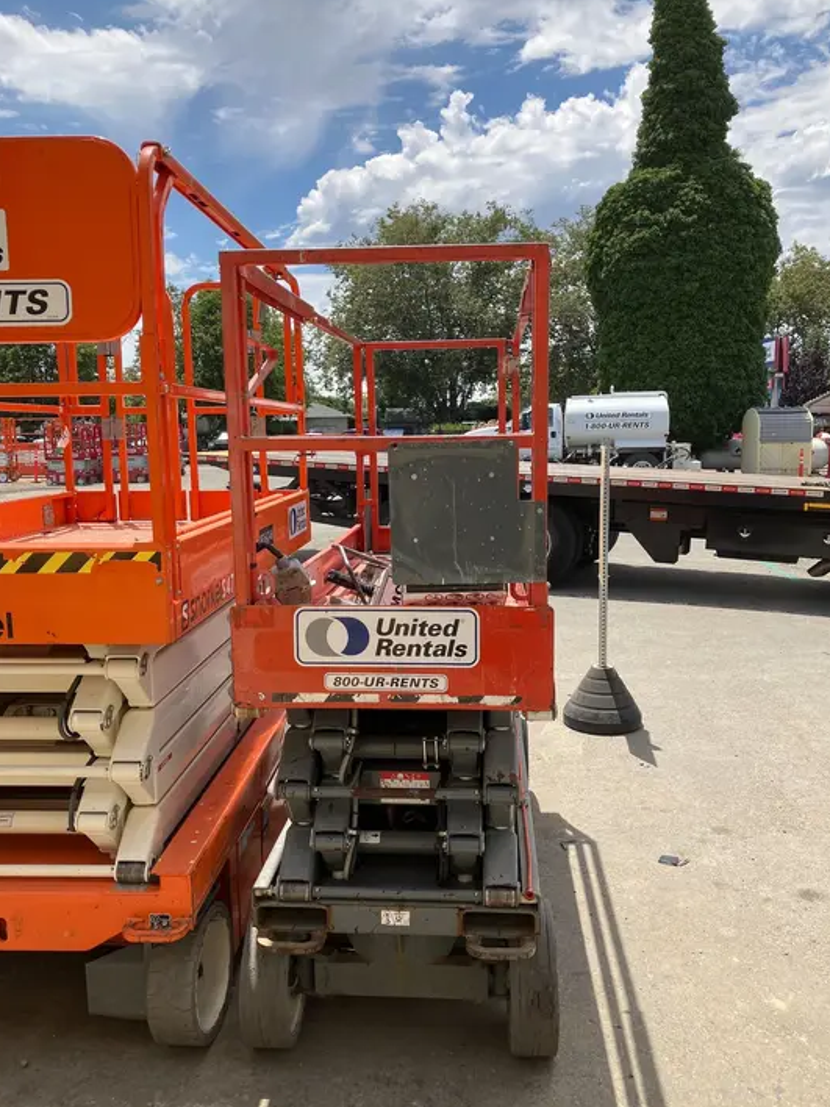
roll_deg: +0.2
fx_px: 927
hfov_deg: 48.2
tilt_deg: -7.4
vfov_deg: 61.7
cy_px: 559
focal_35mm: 29
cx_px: 414
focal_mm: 3.99
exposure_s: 1/1567
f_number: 1.8
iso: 32
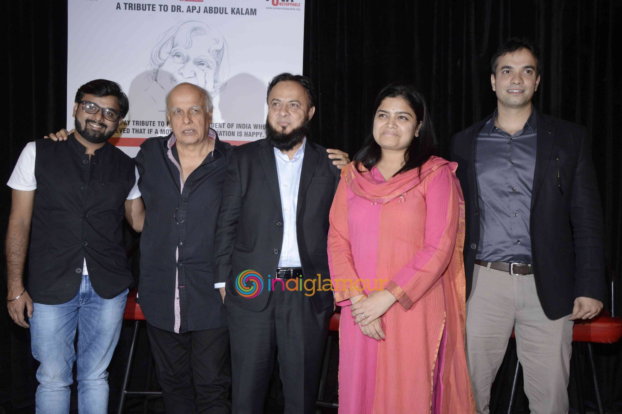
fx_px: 544
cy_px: 207
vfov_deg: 41.6
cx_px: 311
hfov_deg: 59.5
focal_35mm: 32
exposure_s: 1/160
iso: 800
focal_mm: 21
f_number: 10
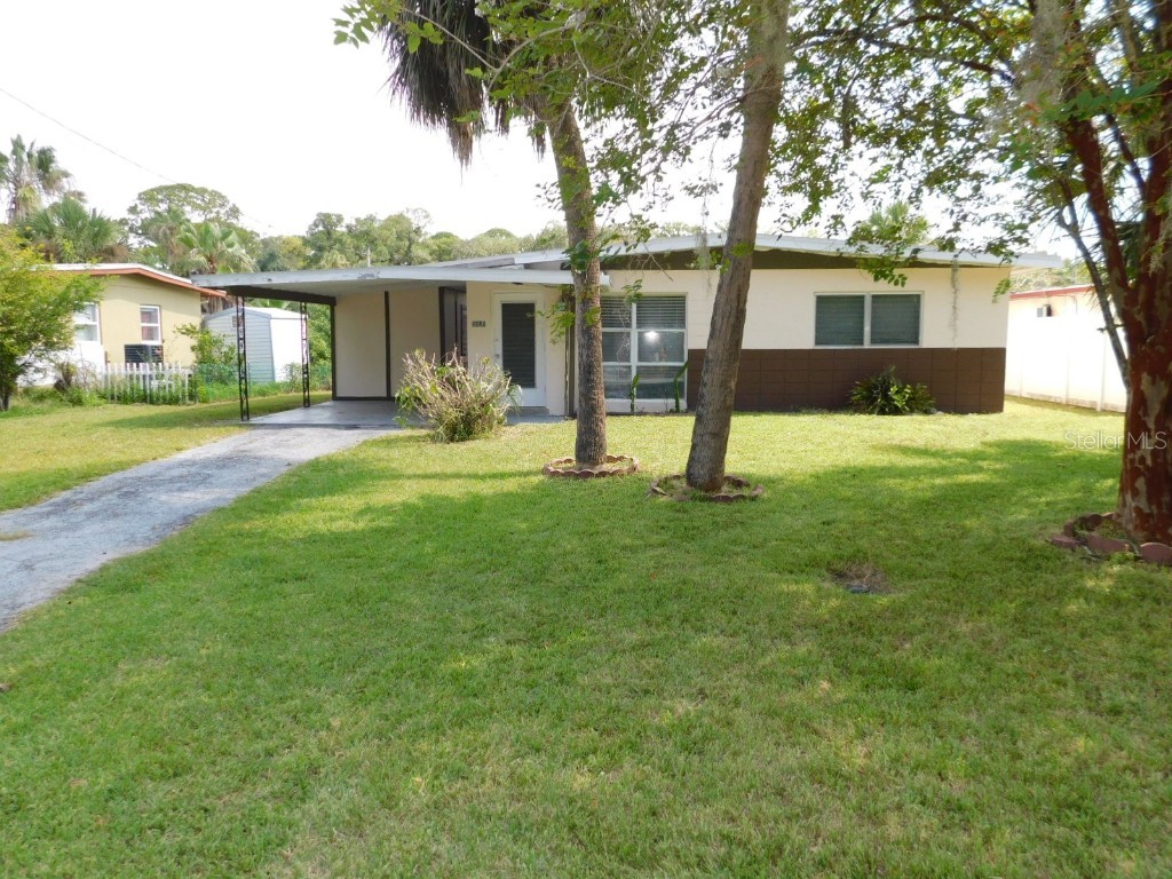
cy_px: 440
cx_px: 586
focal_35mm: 25
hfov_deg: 69.4
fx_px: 846
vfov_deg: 54.9
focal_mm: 4.5
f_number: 3.1
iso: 125
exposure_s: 1/400
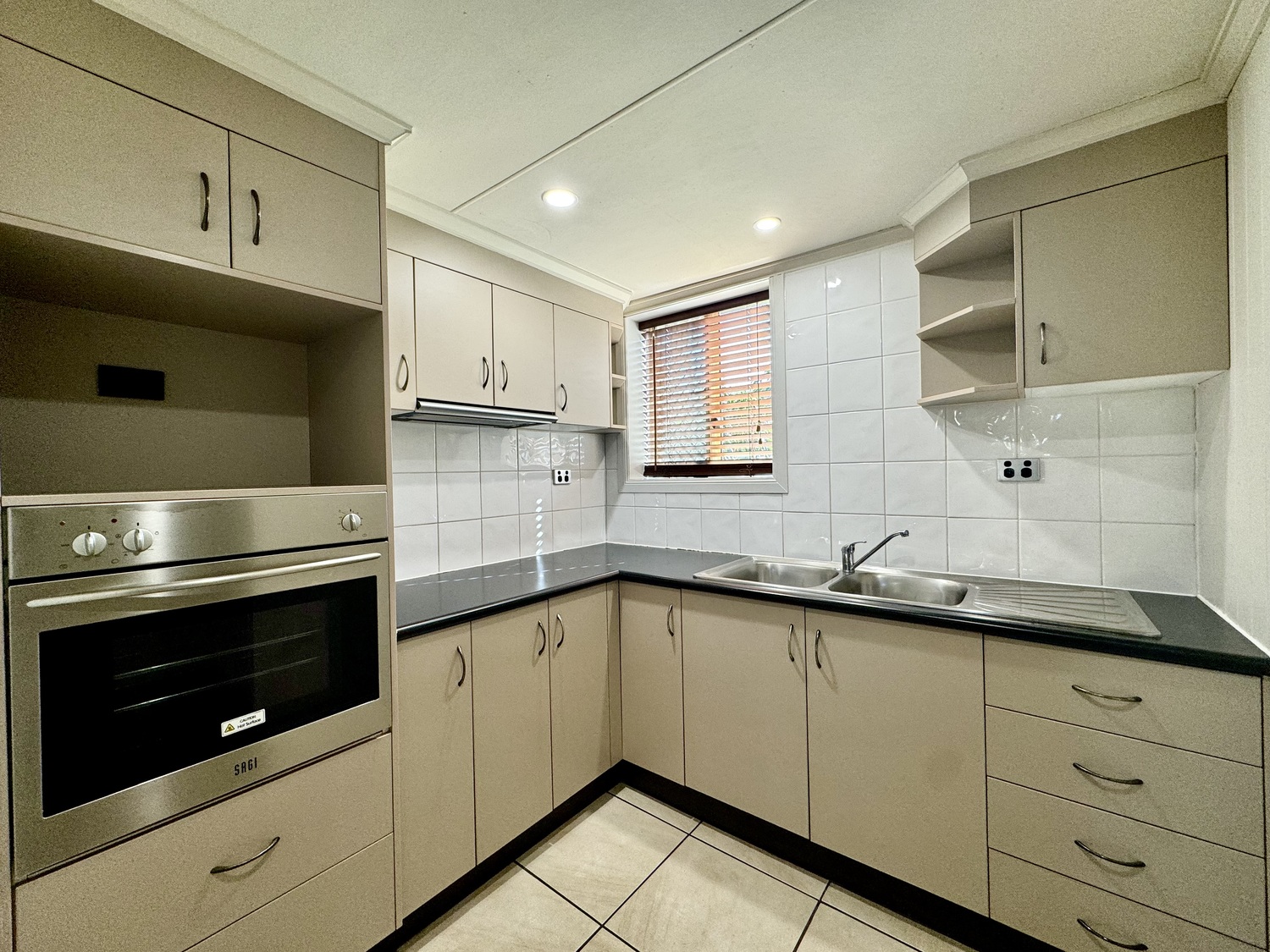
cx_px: 635
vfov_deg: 85.7
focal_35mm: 14
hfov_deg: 102.1
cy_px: 476
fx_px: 514
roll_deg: +1.7
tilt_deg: +0.5
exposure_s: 1/100
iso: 100
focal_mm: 2.22
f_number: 2.2
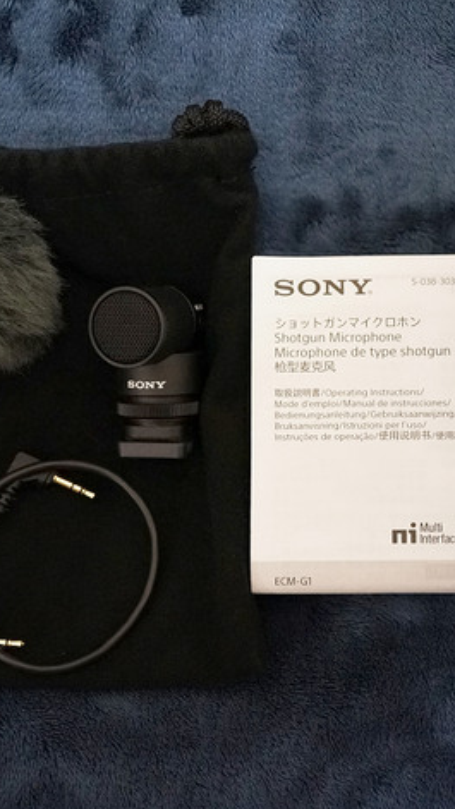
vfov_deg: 37.2
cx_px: 318
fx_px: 1201
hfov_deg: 21.3
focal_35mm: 56
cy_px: 404
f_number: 3.5
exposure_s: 1/80
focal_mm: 35
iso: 4000
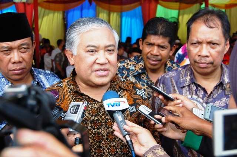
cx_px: 118
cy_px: 78
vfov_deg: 25.6
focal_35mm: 52
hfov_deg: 37.9
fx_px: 345
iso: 200
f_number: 6.3
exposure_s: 1/160
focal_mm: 35
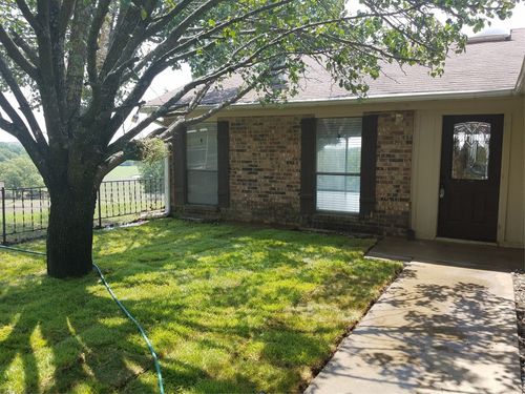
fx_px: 394
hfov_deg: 67.3
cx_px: 262
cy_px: 197
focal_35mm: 26
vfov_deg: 53.1
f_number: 1.7
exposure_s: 1/618
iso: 50
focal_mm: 4.2
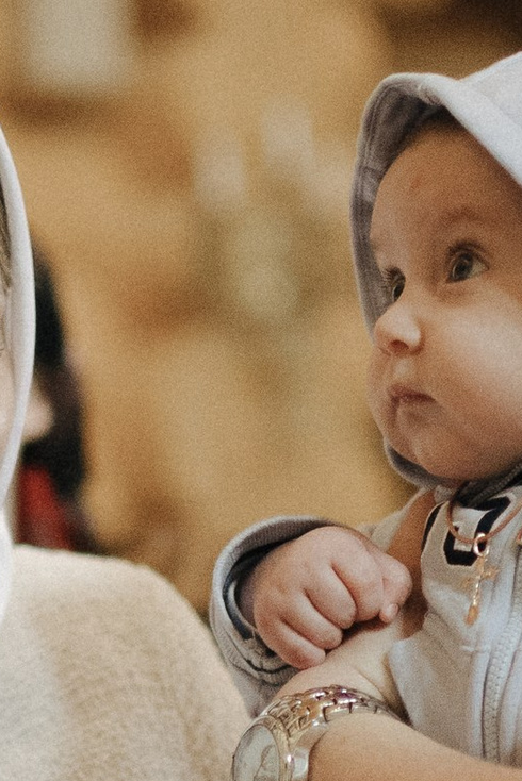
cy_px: 603
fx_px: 3976
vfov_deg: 11.2
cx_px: 43
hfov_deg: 7.5
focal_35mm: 183
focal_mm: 35
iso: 2000
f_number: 1.4
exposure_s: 1/400
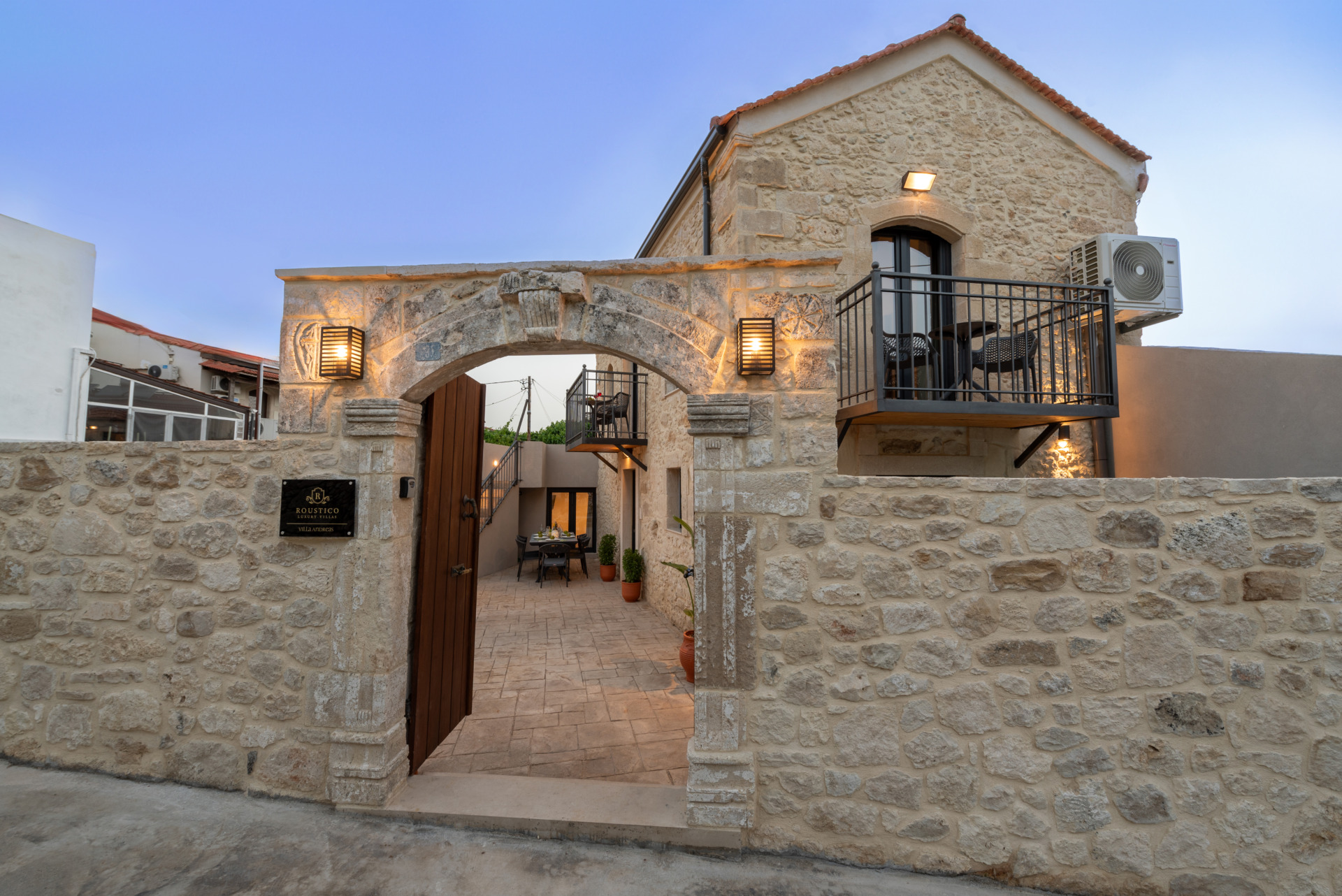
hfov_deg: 104.2
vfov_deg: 81.3
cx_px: 671
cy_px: 448
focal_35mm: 14
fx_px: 522
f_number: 10
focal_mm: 14
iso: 100
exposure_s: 1/2.5
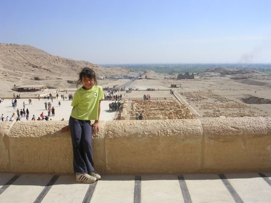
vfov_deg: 37.7
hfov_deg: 49.0
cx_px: 136
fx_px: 298
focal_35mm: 38
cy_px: 102
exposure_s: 1/478
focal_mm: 5.8
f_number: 5.6
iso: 50
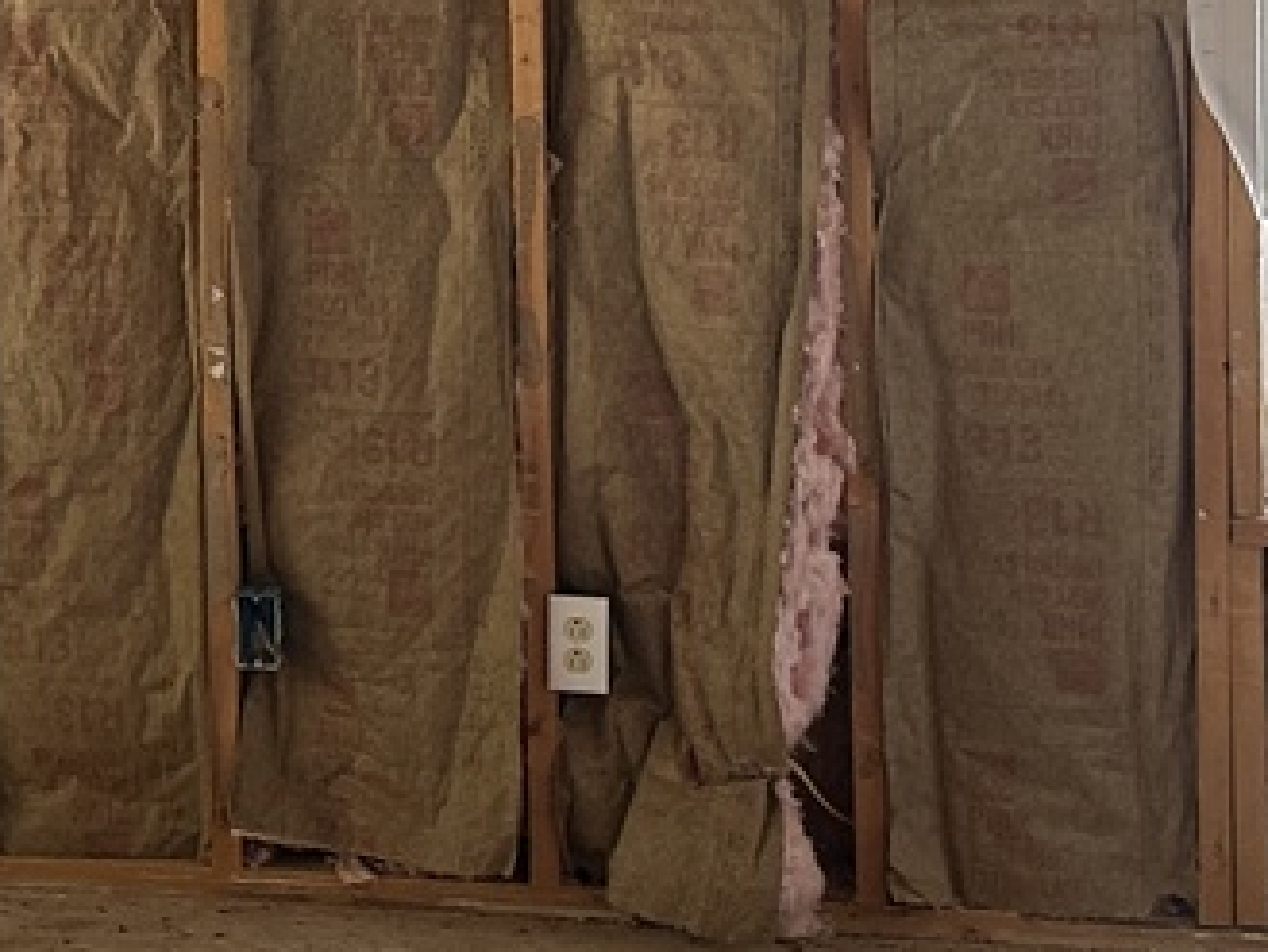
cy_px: -39
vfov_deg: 13.9
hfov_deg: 18.2
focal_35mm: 105
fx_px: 3848
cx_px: -12
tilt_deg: +2.0
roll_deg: -0.6
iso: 160
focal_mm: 6.86
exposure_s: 1/121
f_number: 1.78
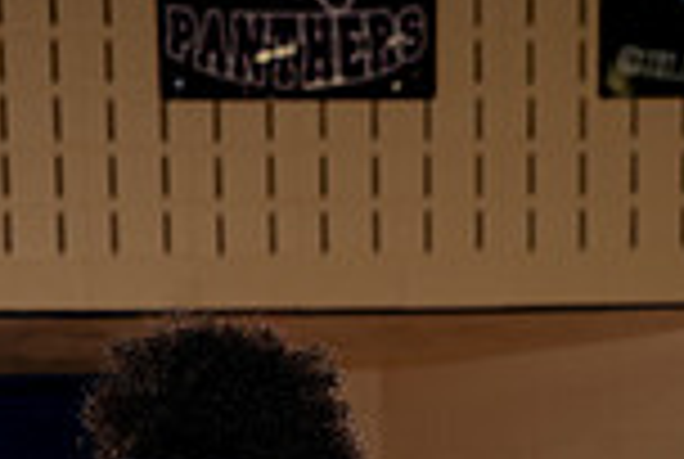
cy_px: 990
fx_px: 2475
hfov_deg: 15.7
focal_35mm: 130
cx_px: 198
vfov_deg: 9.7
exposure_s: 1/250
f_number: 5.6
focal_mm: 44
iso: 200
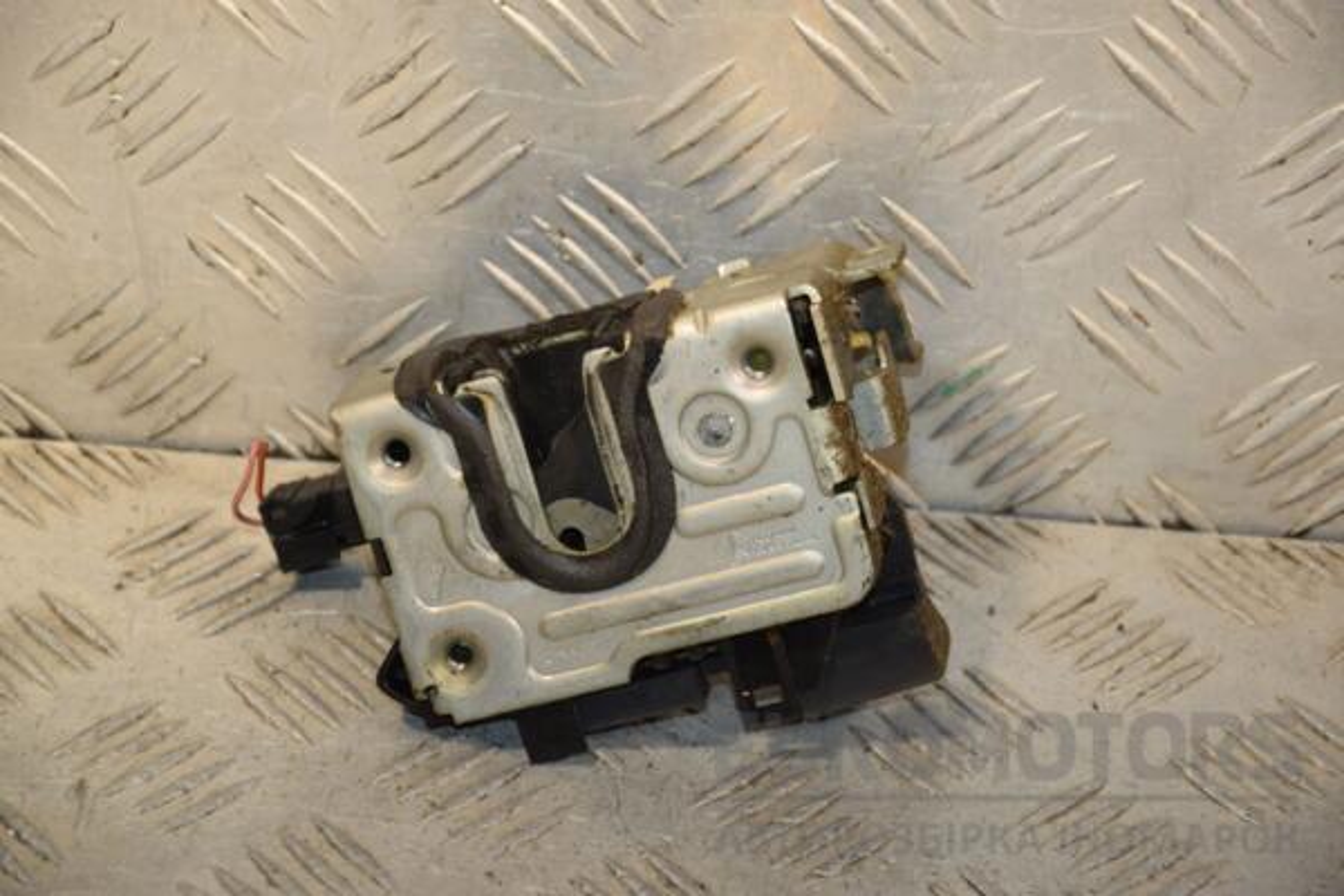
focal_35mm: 138
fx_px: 5152
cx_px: 672
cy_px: 448
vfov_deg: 9.9
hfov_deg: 14.9
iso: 800
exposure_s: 1/200
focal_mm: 92
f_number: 6.3
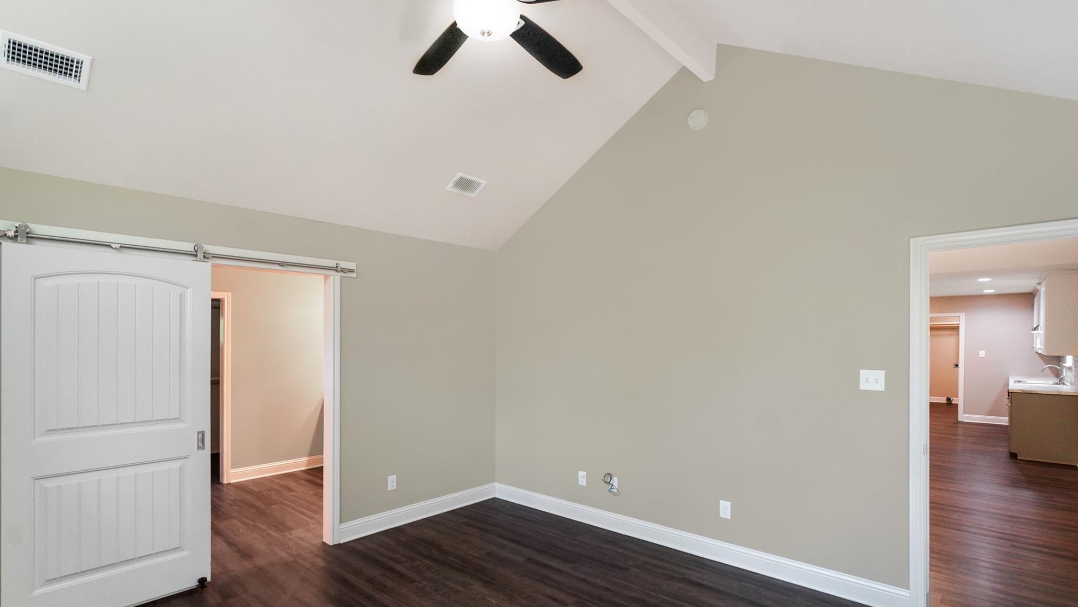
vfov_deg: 63.8
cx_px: 534
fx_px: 486
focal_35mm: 17
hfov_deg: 95.9
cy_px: 333
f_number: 4
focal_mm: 16
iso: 3200
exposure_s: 1/160
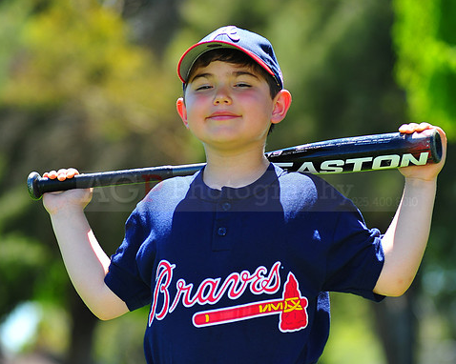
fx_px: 2766
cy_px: 183
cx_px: 237
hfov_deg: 9.4
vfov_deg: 7.5
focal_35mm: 205
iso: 200
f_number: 5
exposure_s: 1/400
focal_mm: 180
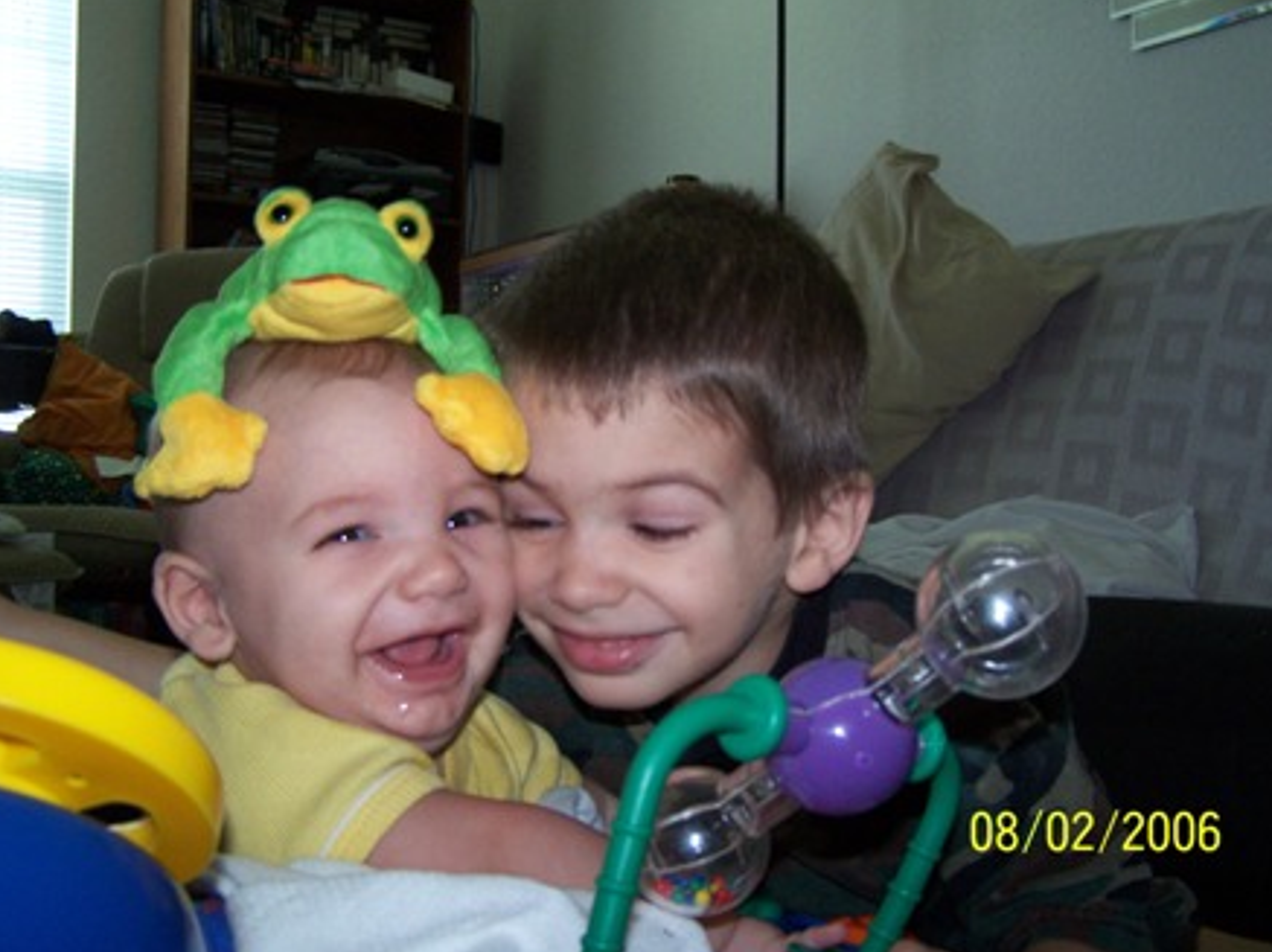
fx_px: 1432
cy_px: 472
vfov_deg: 36.8
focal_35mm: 39
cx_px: 640
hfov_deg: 47.9
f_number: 2.8
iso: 140
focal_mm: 6.3
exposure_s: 1/60
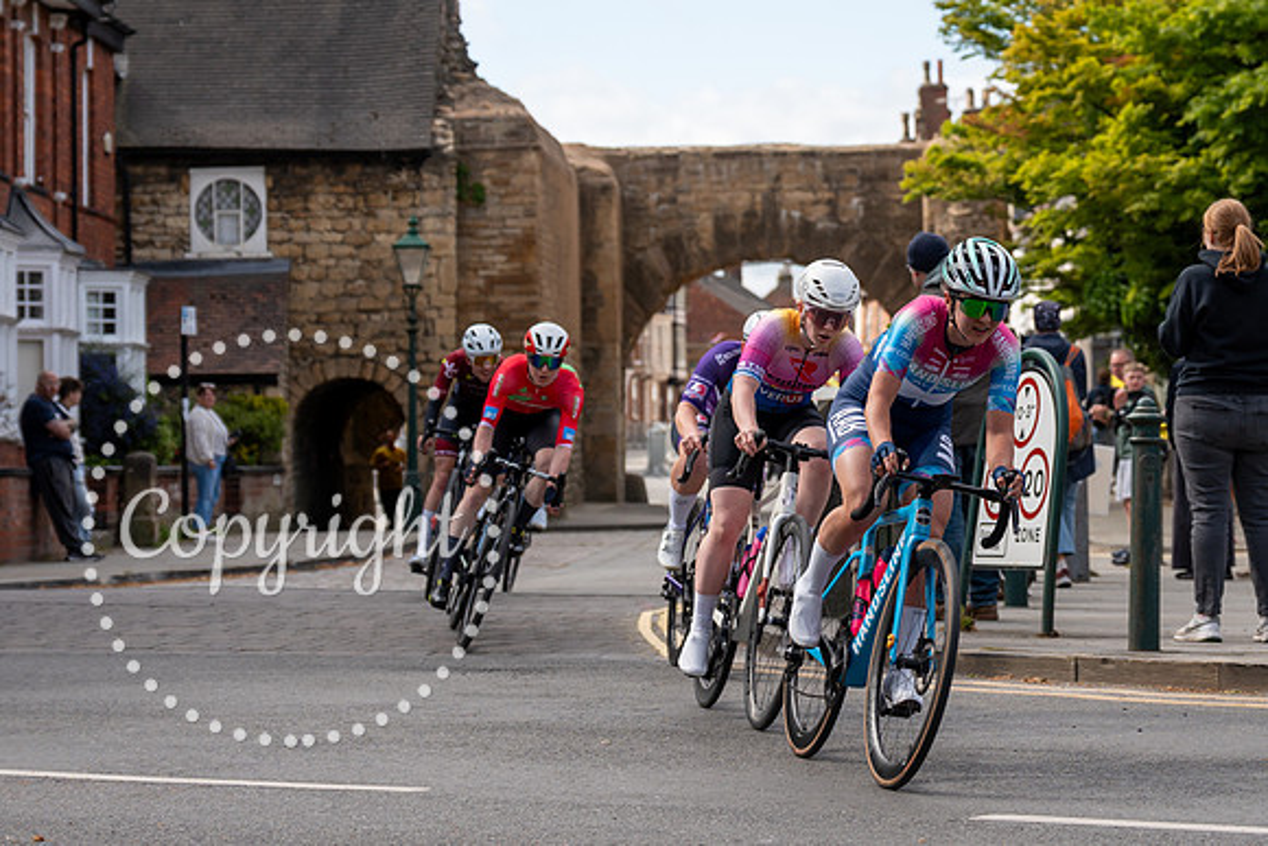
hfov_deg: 17.4
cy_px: 318
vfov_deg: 11.8
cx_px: 970
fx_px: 4104
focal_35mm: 117
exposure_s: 1/1000
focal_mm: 70
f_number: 4
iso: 160
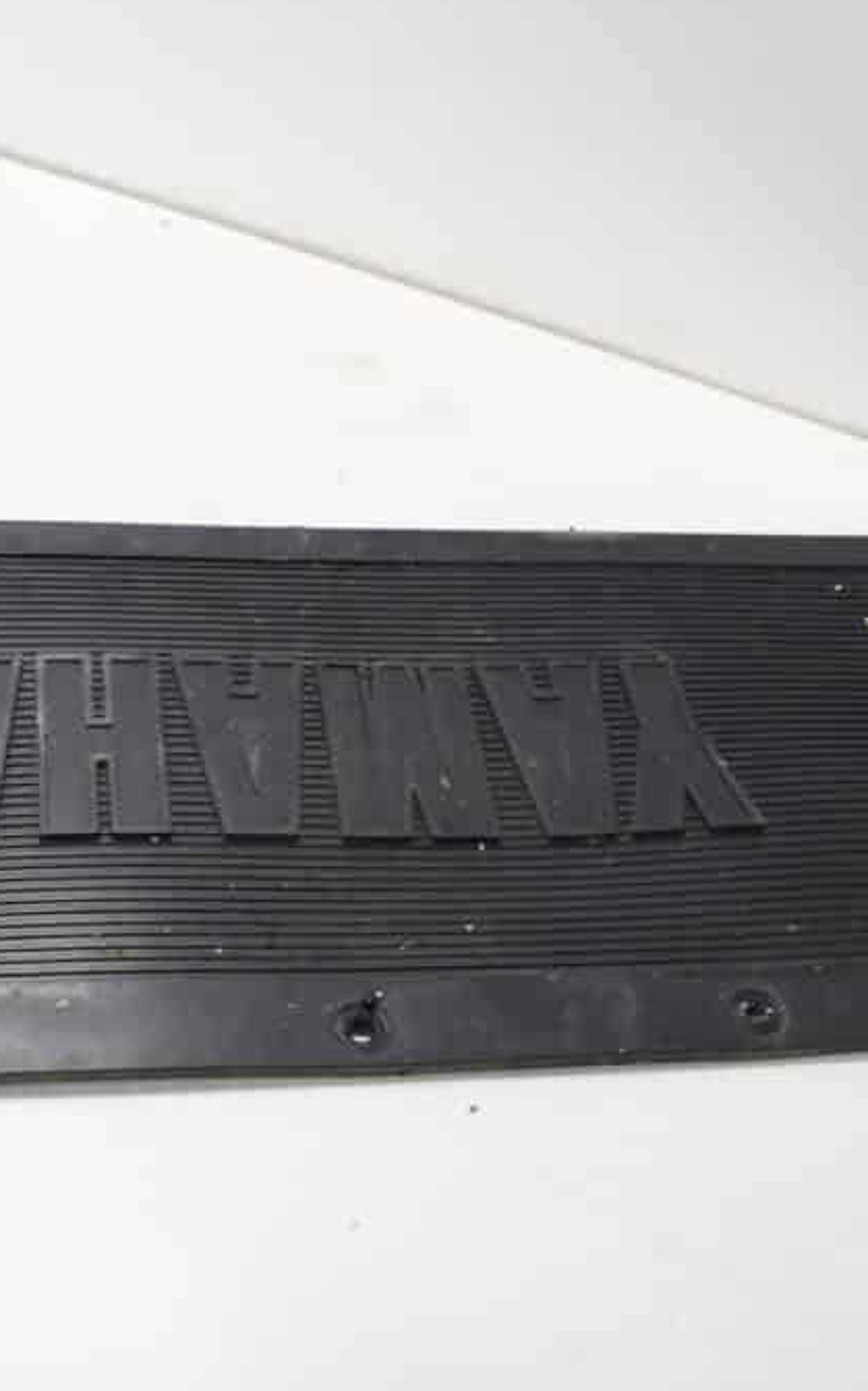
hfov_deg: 30.0
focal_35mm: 42
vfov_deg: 47.2
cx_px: 205
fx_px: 1591
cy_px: 696
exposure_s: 1/60
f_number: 4
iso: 320
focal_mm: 18
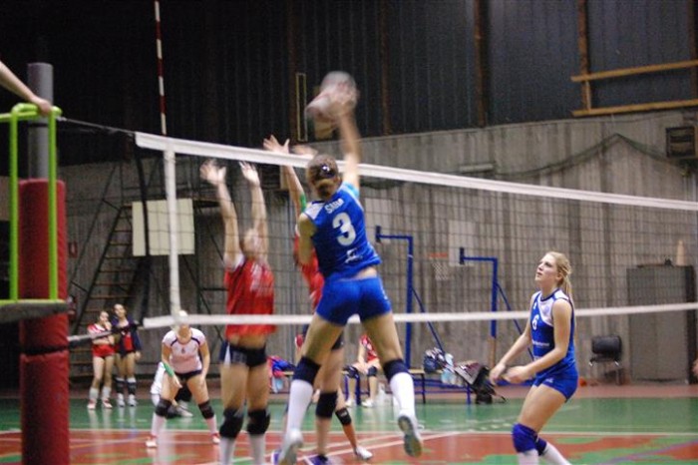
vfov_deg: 16.5
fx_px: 1599
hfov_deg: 24.6
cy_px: 232
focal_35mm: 82
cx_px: 349
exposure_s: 1/30
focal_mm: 55
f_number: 4
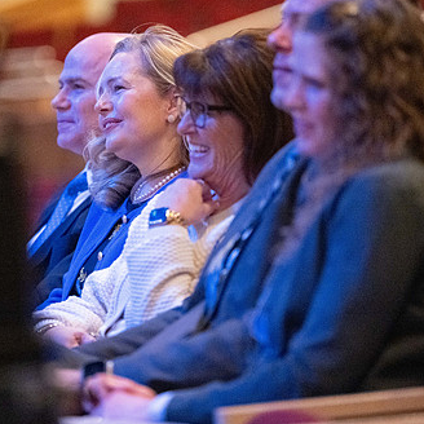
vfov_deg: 5.8
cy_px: 179
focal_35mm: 301
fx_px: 4171
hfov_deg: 5.8
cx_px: 181
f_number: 2.8
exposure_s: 1/80
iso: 25600
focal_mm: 200
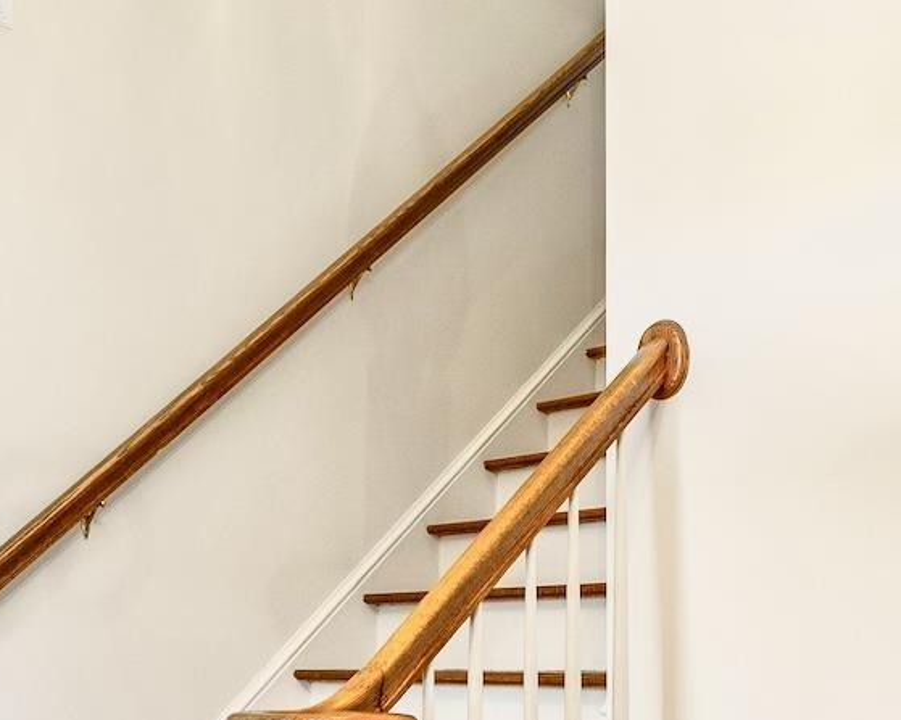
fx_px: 1253
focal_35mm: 47
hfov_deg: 39.2
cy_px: 606
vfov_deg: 31.0
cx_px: 322
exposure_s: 1/3
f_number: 6.3
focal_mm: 14
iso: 400
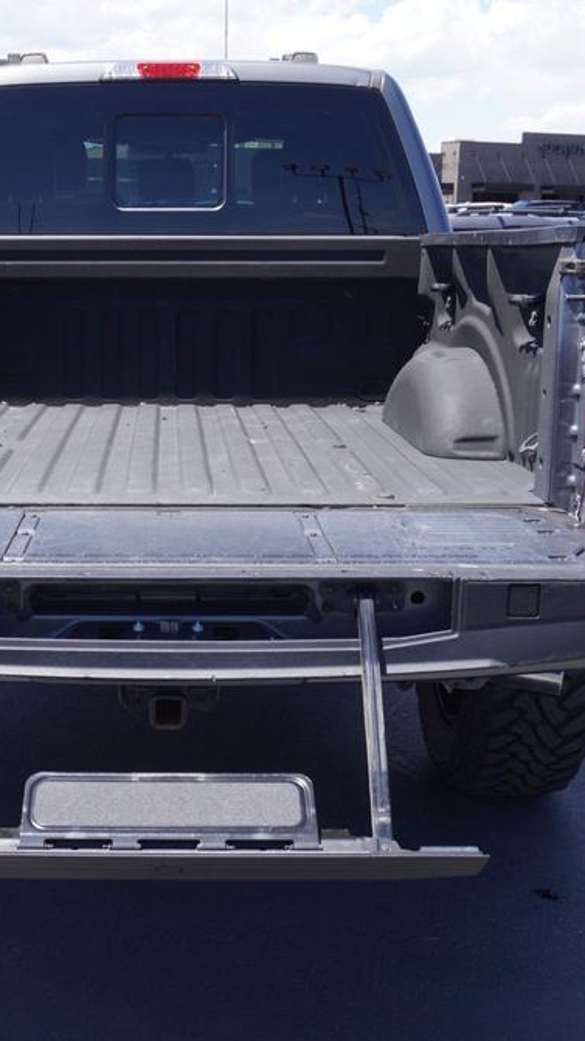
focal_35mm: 48
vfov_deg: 42.9
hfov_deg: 24.6
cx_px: 130
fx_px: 1325
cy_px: 518
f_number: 6.3
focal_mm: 20
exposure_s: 1/160
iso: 100
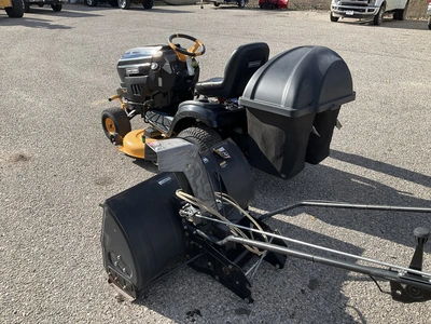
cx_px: 216
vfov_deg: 48.2
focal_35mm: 29
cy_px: 162
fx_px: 361
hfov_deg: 61.7
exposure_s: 1/997
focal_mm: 3
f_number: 1.8
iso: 25
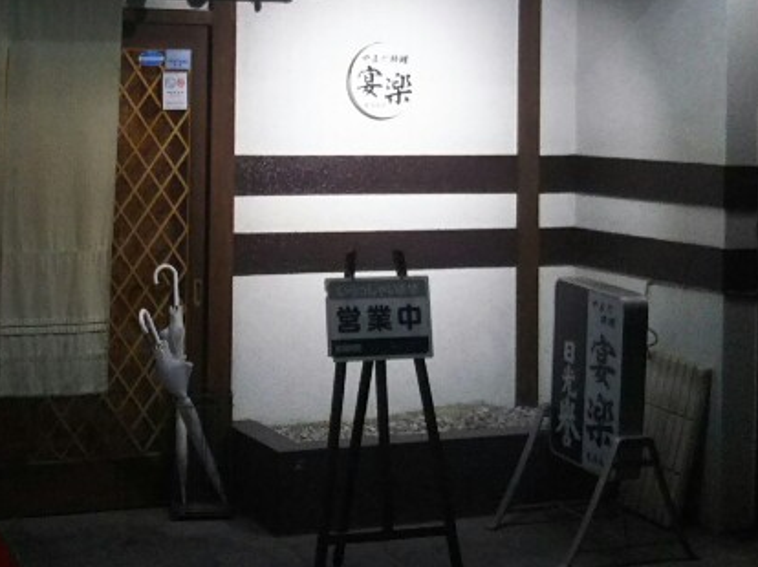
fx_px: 1554
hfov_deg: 27.3
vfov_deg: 20.3
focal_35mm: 71
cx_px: 290
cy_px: 68
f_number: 2.2
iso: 200
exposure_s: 1/30
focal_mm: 4
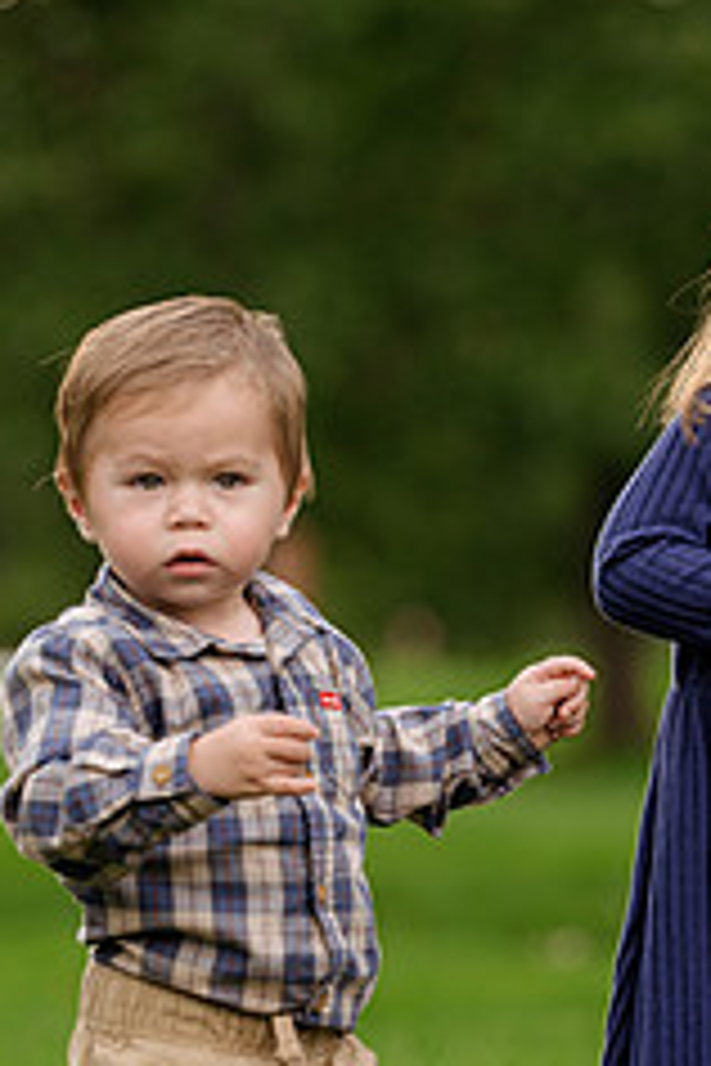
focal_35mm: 380
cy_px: 891
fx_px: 11257
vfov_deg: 5.4
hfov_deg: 3.6
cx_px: 513
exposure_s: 1/200
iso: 200
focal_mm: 200
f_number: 4.5
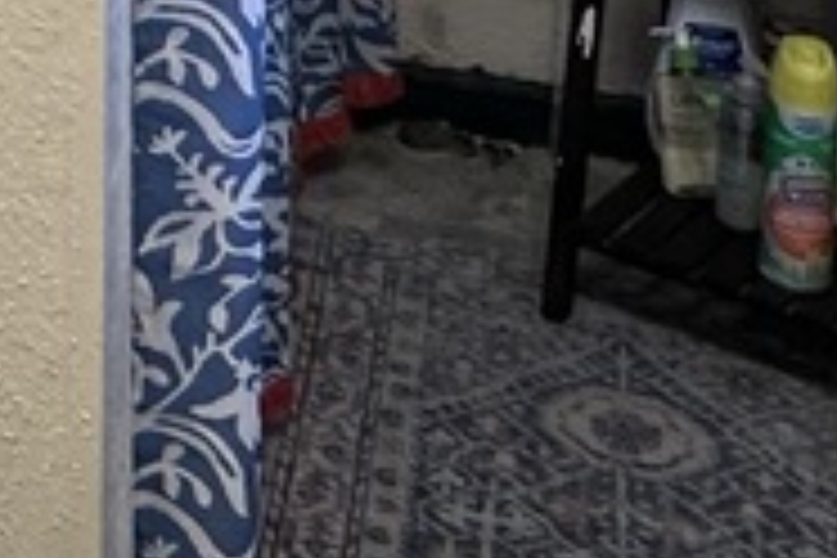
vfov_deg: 10.6
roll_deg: +1.5
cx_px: -590
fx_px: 2627
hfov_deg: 15.9
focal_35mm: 113
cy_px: -738
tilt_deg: -7.6
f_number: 2.2
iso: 160
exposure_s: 1/120
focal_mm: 2.22
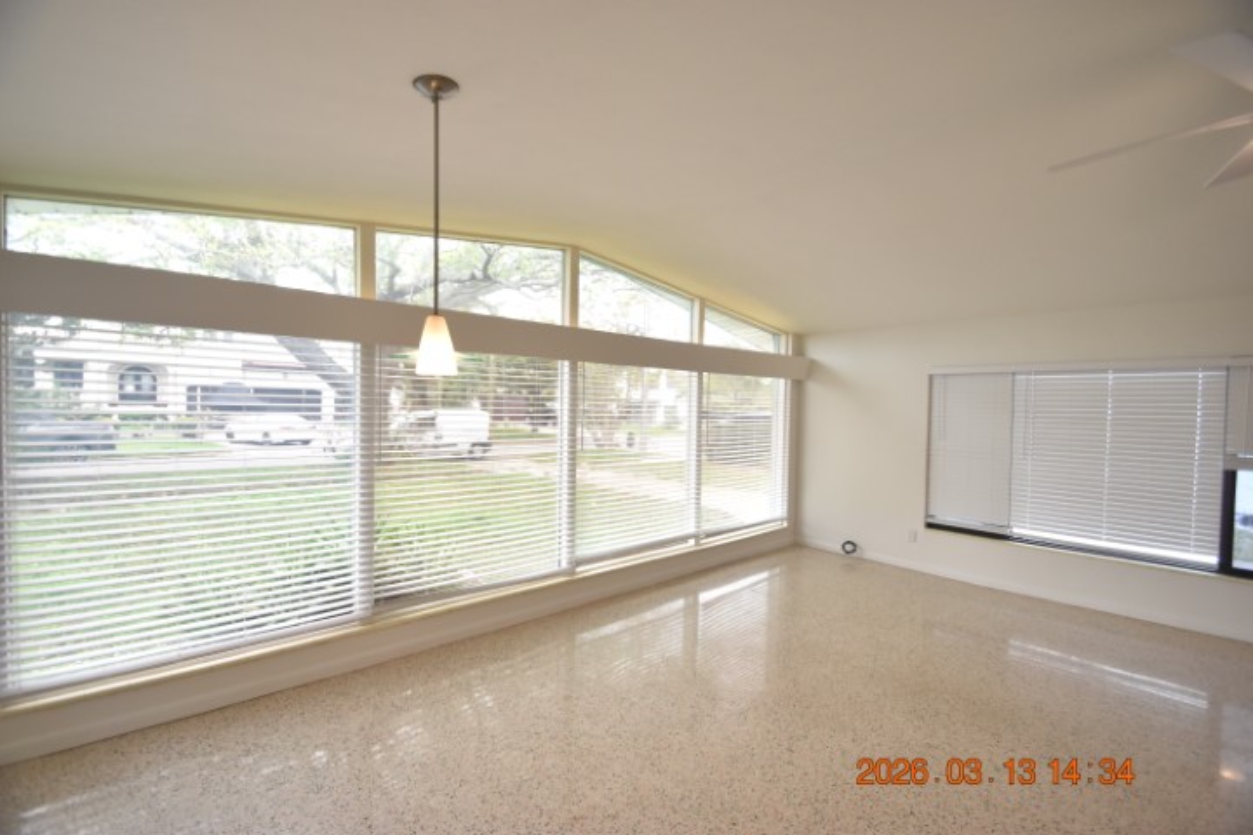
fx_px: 522
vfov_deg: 77.3
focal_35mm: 15
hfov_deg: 100.4
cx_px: 626
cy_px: 418
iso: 800
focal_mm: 10
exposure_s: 1/180
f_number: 3.5
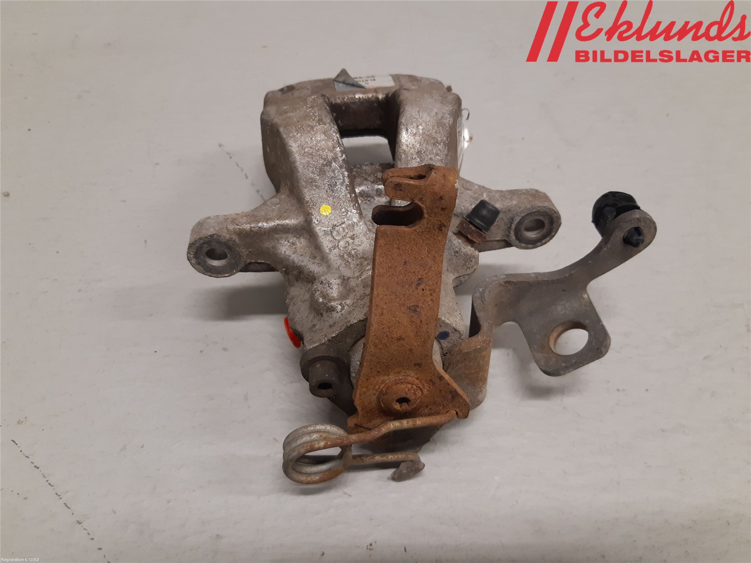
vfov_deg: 53.1
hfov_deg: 67.3
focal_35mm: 26
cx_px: 376
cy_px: 282
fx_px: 564
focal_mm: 3.93
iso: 125
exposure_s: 1/50
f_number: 1.7
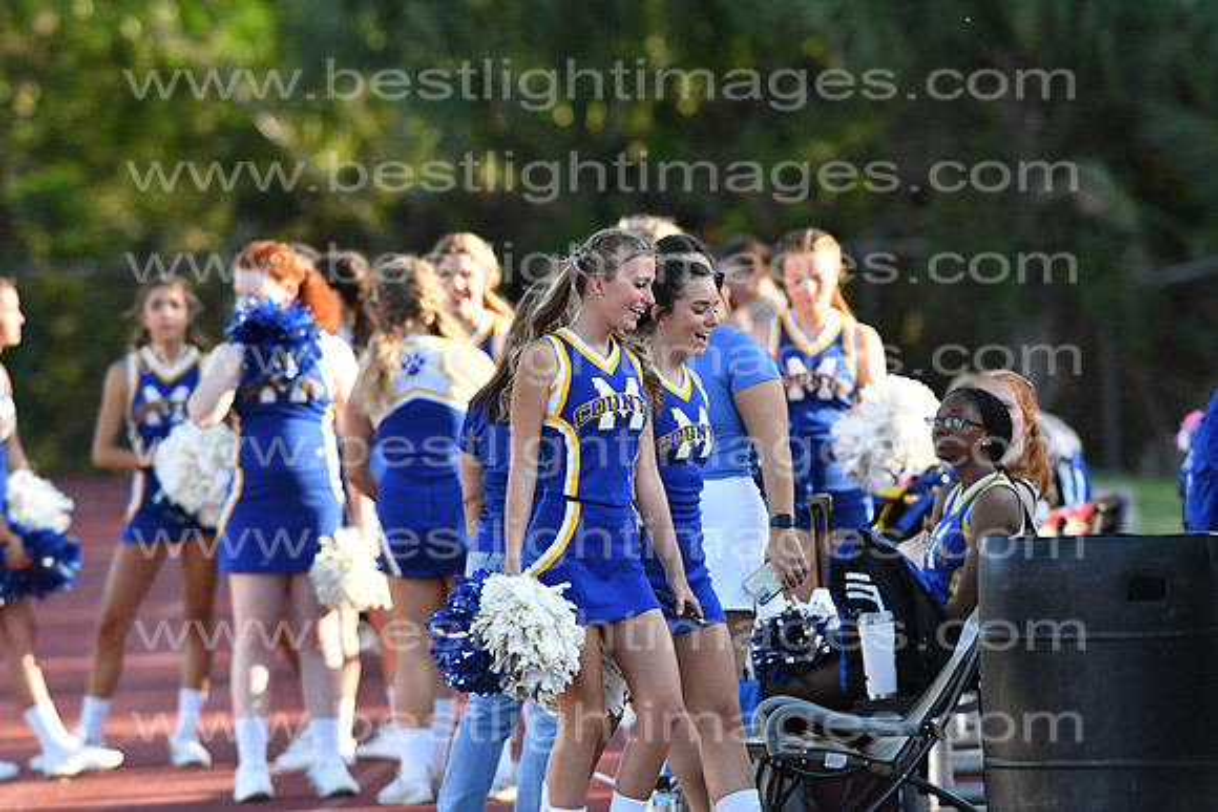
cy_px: 406
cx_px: 609
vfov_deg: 3.1
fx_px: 15228
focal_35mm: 450
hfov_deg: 4.6
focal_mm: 300
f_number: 4.5
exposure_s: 1/6400
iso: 3200
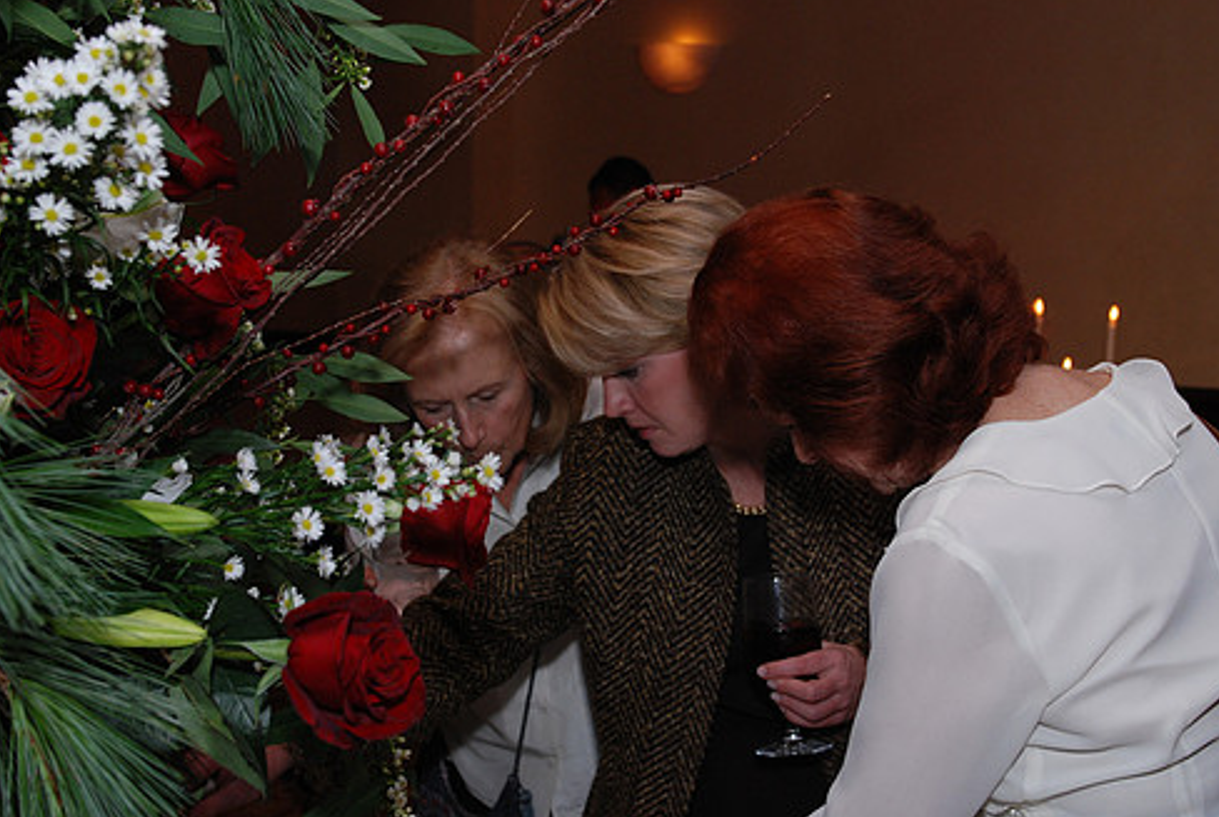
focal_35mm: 57
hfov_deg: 35.0
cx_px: 612
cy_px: 365
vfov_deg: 23.8
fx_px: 1933
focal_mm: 32
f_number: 5
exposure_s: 1/100
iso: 400
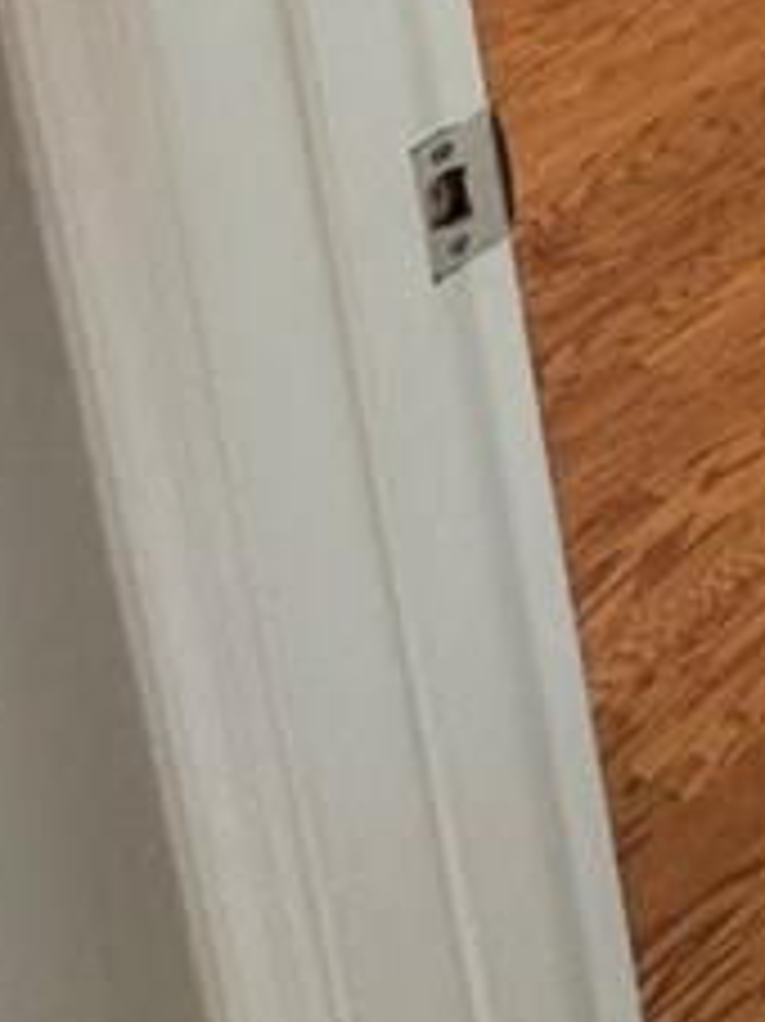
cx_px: 1418
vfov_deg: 20.9
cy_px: -639
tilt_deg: -10.9
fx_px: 2183
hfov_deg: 16.4
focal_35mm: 74
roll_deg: +5.0
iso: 500
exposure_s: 1/60
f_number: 2.2
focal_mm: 2.22
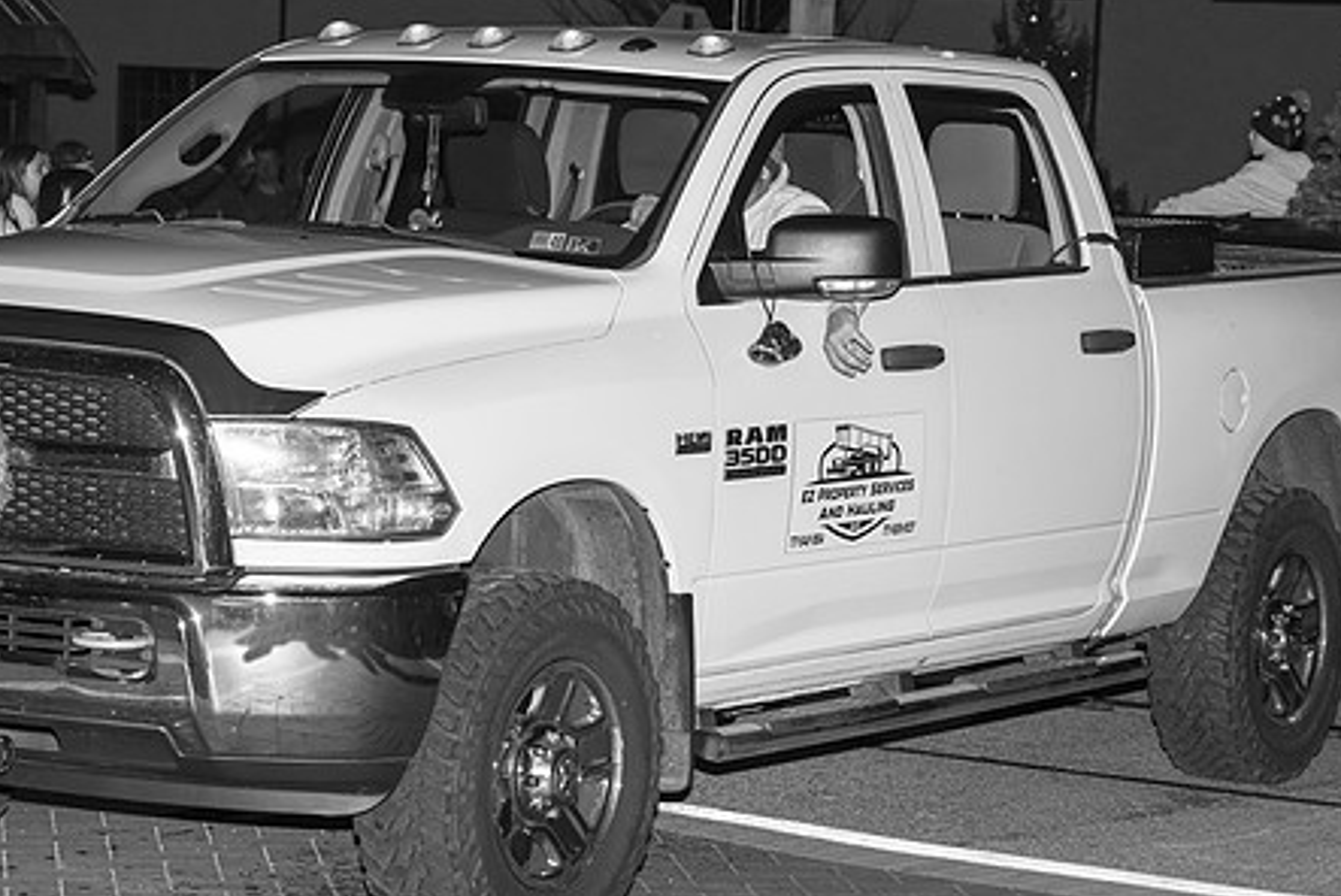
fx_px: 4510
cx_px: 543
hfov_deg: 16.9
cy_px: 369
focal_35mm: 121
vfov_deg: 11.3
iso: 1600
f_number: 7.1
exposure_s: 1/250
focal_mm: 86
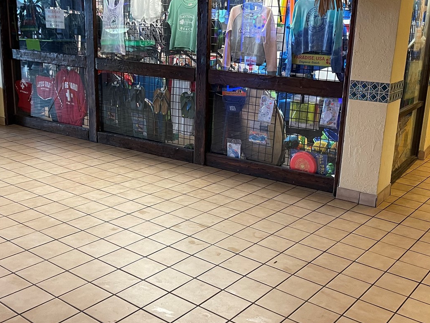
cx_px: 241
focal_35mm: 40
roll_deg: -1.9
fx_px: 497
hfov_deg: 46.7
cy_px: 152
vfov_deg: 35.9
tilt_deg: -13.0
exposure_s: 1/60
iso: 320
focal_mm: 5.1
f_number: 1.6
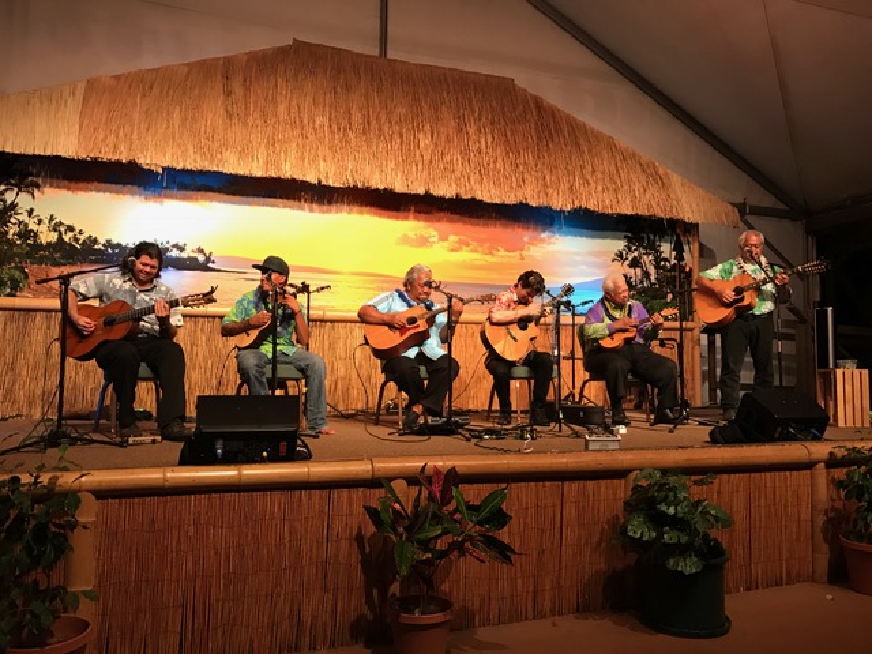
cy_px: 327
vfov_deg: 49.7
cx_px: 436
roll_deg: -0.2
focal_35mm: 28
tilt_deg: +4.1
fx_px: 705
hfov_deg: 63.4
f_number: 1.8
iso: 64
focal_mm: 3.99
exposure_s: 1/15
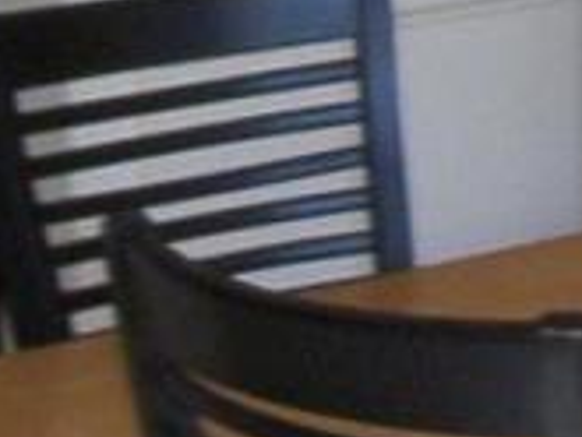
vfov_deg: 6.1
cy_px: -352
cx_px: 570
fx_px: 4055
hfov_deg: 8.2
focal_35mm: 241
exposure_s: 1/30
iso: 140
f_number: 4.5
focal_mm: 6
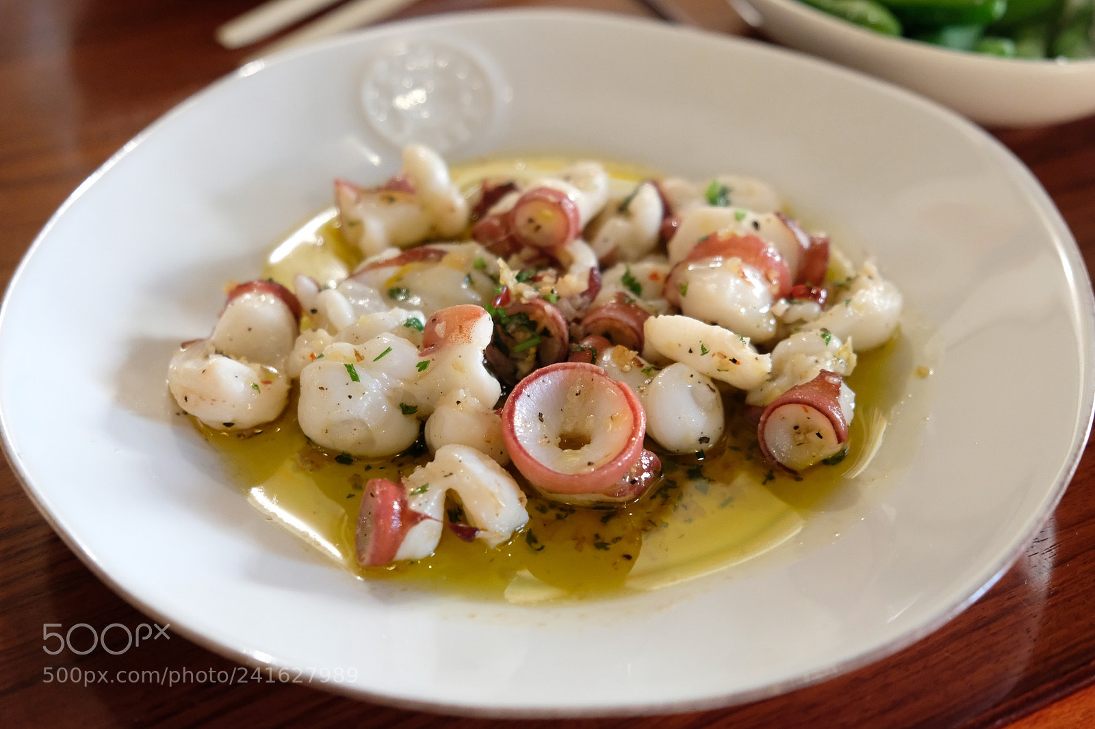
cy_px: 364
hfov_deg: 40.4
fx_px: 1490
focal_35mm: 49
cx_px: 548
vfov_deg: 27.5
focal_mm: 32.9
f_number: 3.6
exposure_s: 1/40
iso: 3200
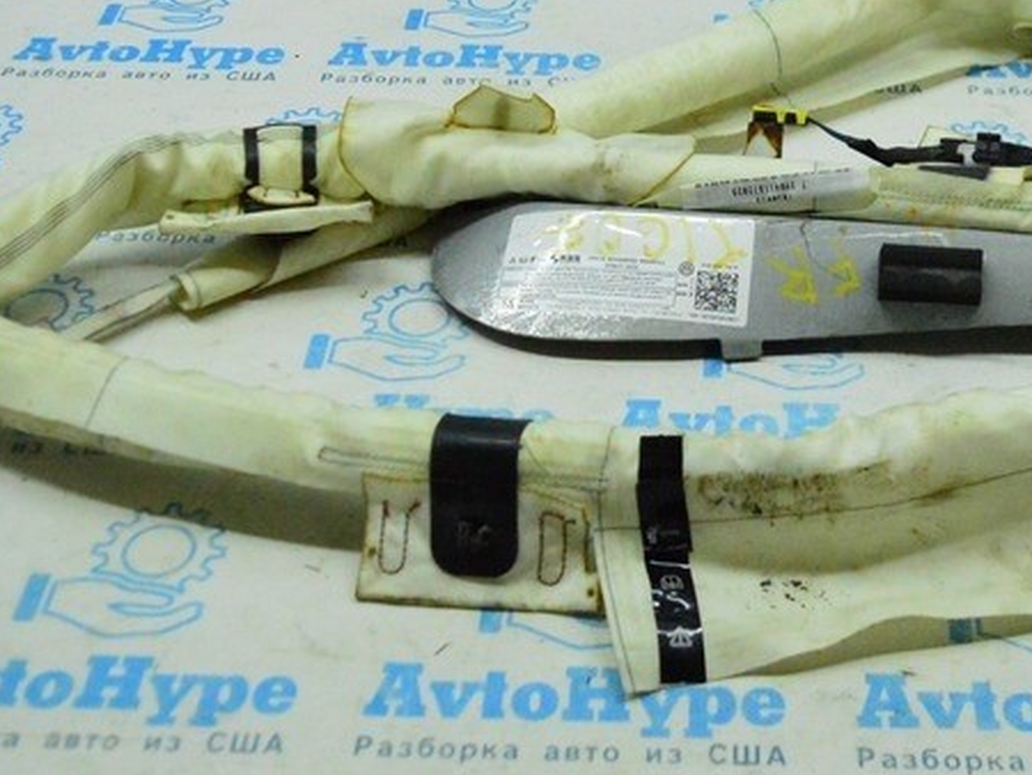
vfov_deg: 24.5
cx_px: 635
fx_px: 1760
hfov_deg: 32.6
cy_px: 164
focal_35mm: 59
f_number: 3.5
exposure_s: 1/1600
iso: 6400
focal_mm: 18
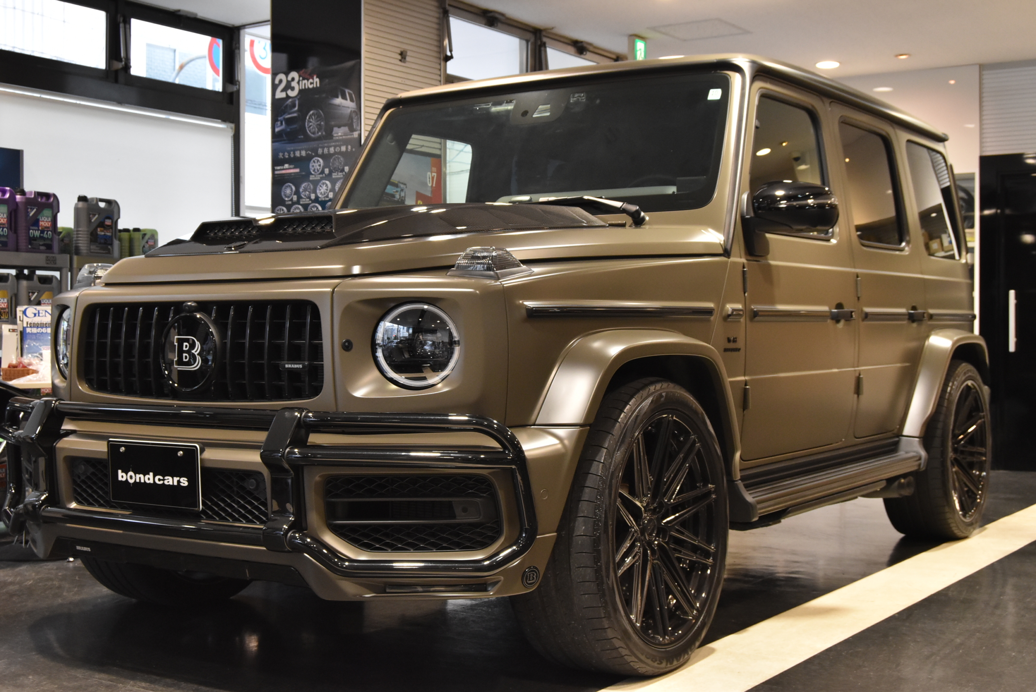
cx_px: 518
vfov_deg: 29.0
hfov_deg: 42.3
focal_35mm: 46
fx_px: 1339
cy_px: 346
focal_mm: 31
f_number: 8
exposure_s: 1/50
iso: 1600
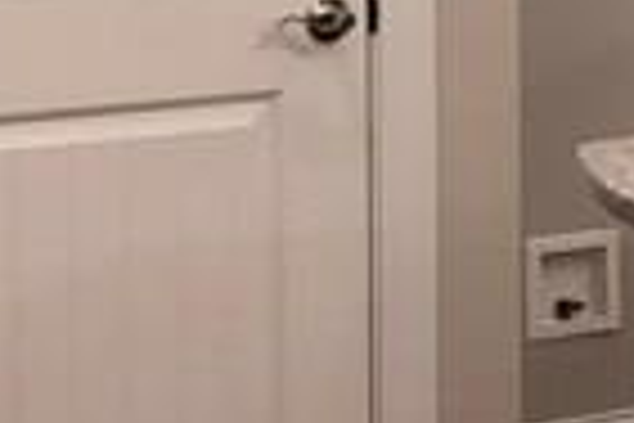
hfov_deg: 8.6
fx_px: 3733
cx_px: 1686
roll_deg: +1.2
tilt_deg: -3.1
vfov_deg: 6.4
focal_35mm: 212
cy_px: -202
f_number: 1.8
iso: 25
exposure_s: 1/20
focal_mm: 3.99
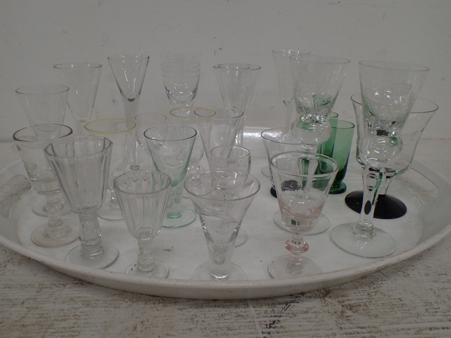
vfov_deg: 46.8
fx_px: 391
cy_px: 169
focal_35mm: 30
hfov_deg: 60.0
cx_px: 226
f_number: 2.3
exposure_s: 1/125
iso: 125
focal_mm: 5.5
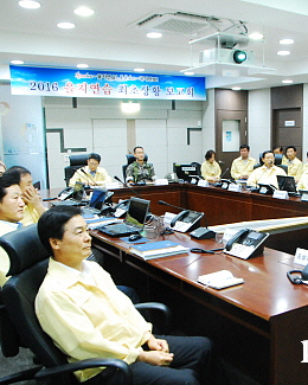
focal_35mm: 39
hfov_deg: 37.2
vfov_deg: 46.8
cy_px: 192
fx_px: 444
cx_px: 233
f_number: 3.5
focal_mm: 18
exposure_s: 1/15
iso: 1250
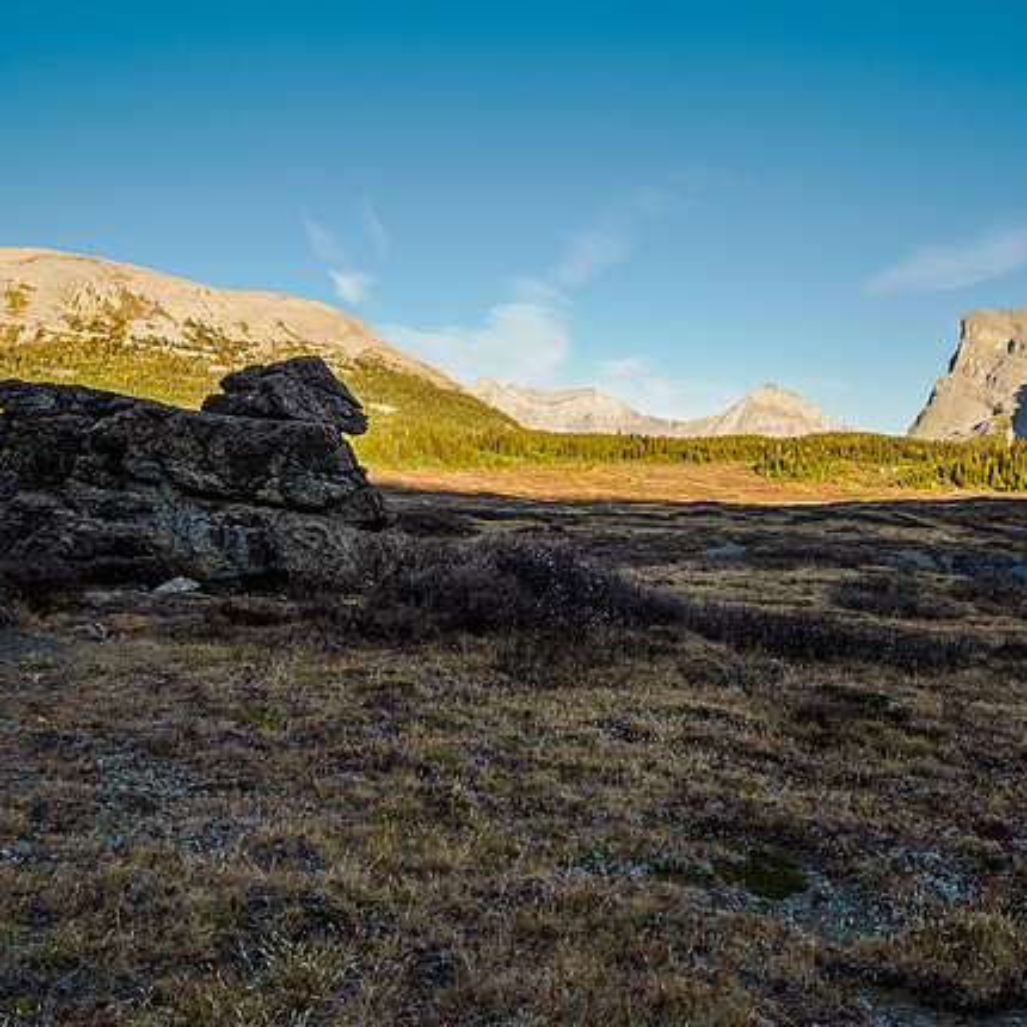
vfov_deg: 52.5
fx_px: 1041
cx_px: 559
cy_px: 515
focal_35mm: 31
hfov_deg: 52.5
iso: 200
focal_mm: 13
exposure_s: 1/60
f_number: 8
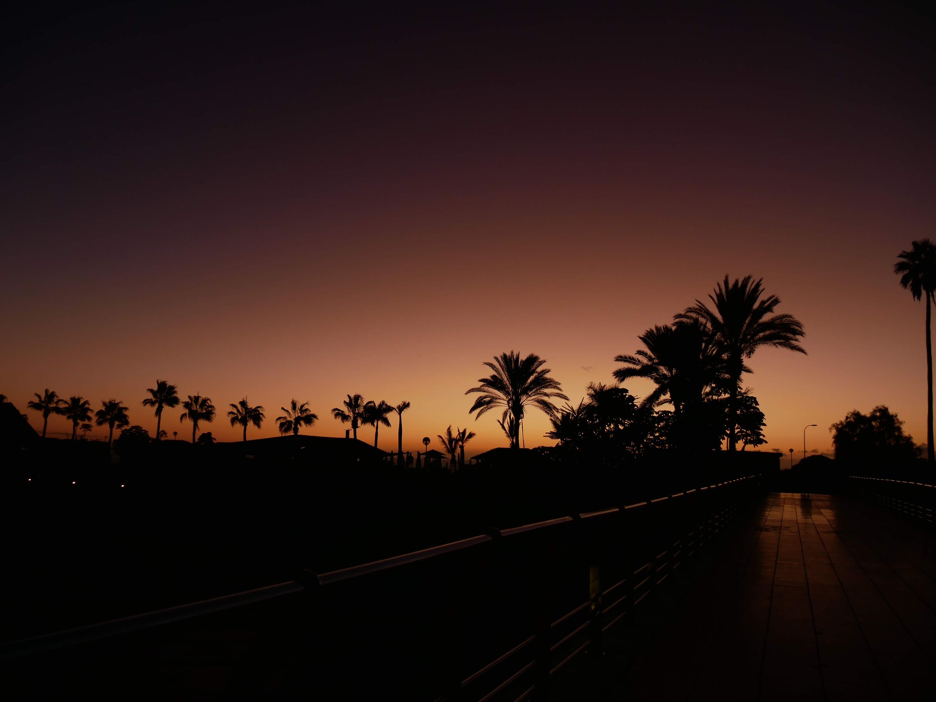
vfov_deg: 49.8
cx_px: 468
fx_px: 757
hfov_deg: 63.4
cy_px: 351
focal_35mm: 28
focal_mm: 14
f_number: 4
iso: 200
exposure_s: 1/125
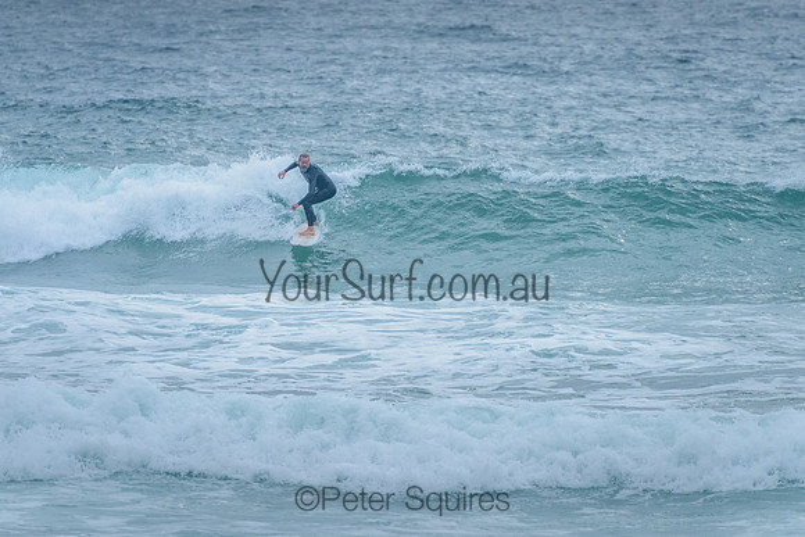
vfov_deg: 2.8
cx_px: 396
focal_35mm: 490
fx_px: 10962
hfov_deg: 4.2
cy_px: 211
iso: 500
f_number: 6.3
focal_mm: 400
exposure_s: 1/1600
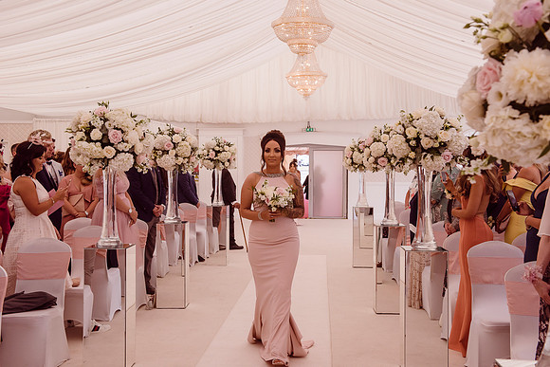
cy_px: 184
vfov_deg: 29.9
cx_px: 275
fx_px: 688
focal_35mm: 45
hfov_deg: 43.6
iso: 640
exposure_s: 1/500
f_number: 5.6
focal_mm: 45
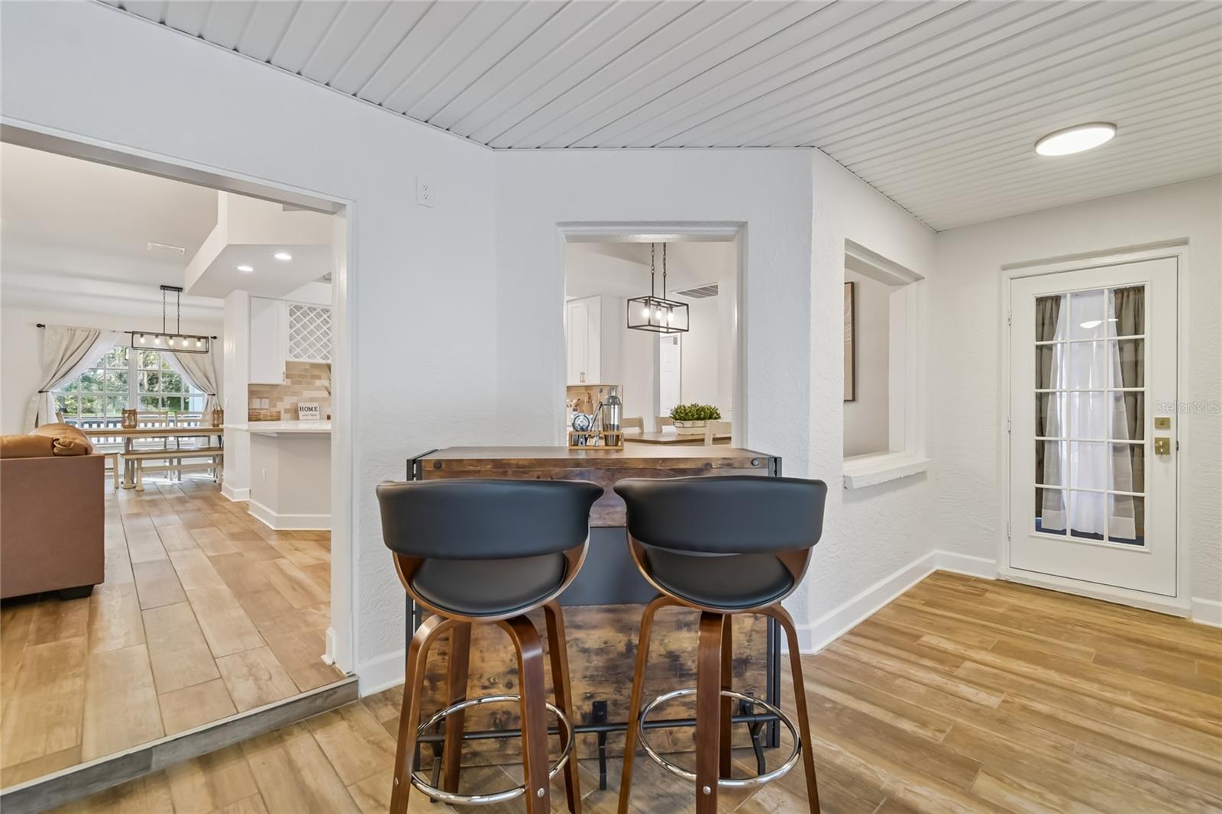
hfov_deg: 100.4
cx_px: 611
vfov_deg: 77.3
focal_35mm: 15
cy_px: 407
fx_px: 509
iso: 100
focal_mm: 10
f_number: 7.1
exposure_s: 1/2
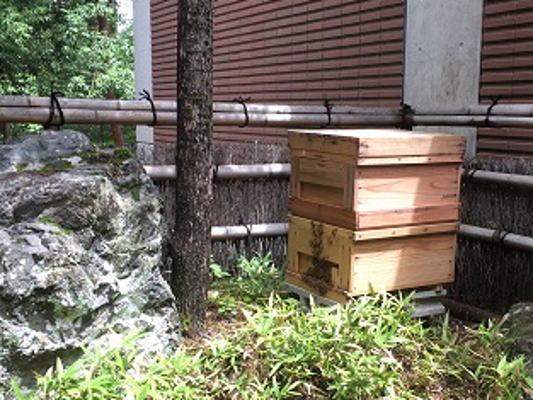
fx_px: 770
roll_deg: -0.2
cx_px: 301
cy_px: 234
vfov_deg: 29.1
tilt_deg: -8.5
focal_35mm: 50
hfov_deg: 38.1
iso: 25
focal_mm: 4.15
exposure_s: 1/133
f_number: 2.2
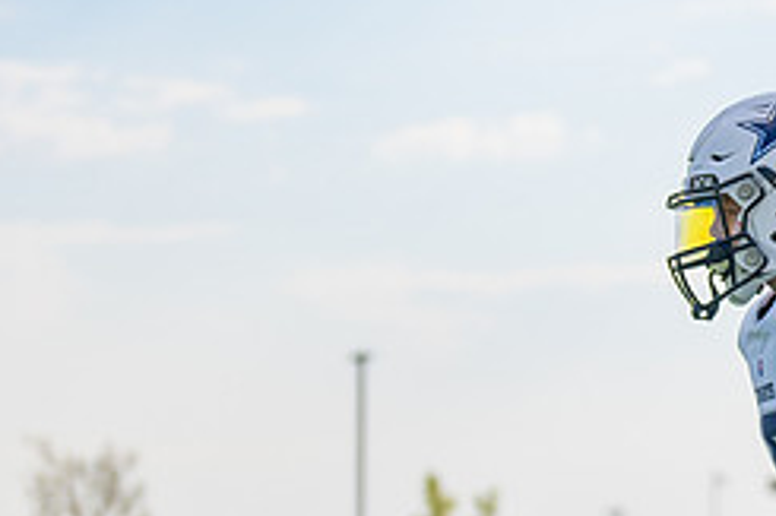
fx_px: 4696
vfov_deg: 6.3
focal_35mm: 218
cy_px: 518
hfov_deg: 9.4
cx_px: 759
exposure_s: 1/2000
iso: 100
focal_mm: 72
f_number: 2.8
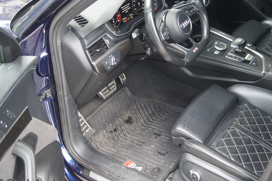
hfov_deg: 46.2
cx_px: 163
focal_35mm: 42
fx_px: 317
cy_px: 80
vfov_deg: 31.8
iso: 250
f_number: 4
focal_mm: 22
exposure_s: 1/40
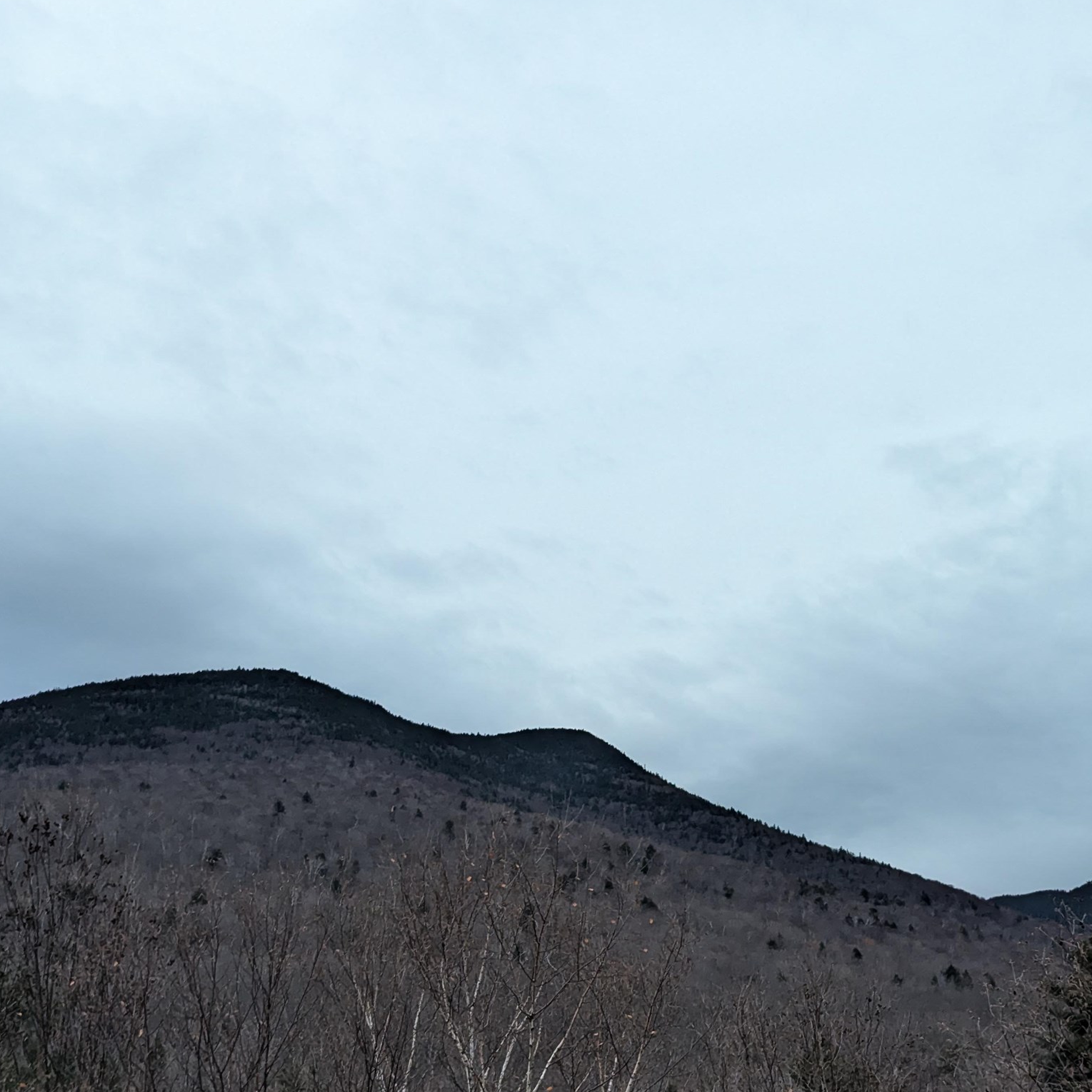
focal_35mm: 64
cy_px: 778
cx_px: 590
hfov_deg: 26.9
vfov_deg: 26.6
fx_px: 2284
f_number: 1.85
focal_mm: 6.81
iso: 151
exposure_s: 1/24.7
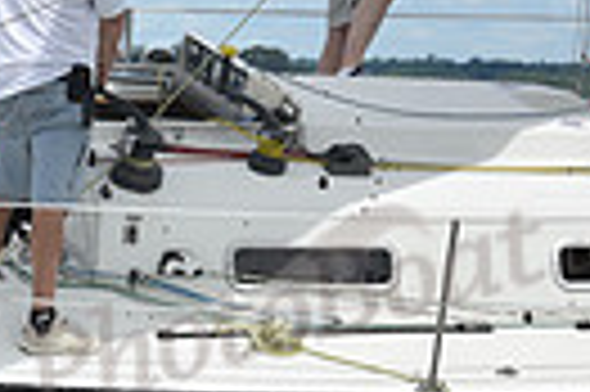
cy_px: 128
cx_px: -203
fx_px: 6907
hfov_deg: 4.9
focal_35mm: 422
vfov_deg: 3.2
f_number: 10
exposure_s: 1/800
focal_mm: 95
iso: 250
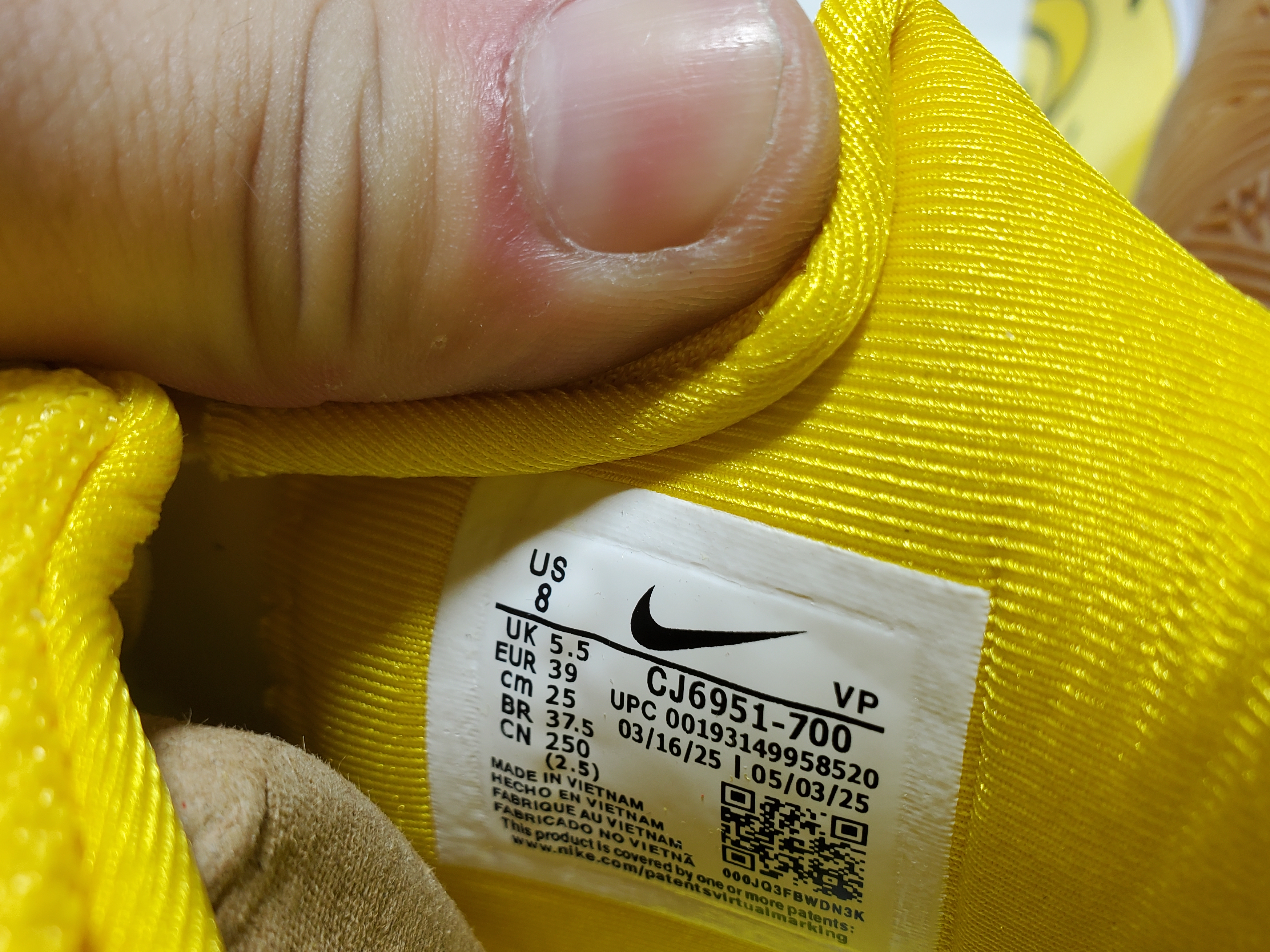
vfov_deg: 46.7
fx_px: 1101
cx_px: 644
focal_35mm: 30
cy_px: 535
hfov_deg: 60.0
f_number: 2.4
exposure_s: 1/156
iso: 50
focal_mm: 4.3
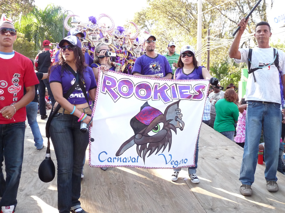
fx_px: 329
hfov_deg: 46.8
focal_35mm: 40
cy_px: 106
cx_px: 142
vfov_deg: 36.0
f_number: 2.8
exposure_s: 1/200
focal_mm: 4.9
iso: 200
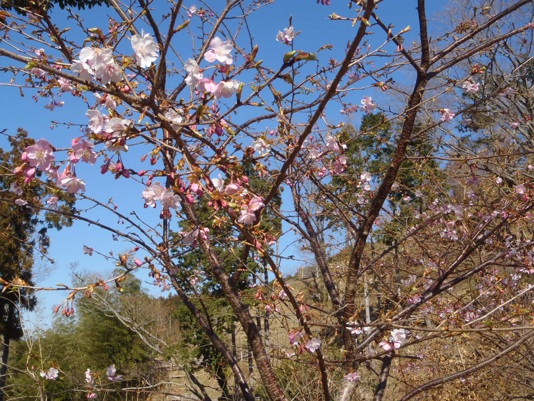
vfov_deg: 33.6
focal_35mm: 43
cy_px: 200
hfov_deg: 43.9
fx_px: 663
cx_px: 267
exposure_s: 1/400
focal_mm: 7.73
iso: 80
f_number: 4.8
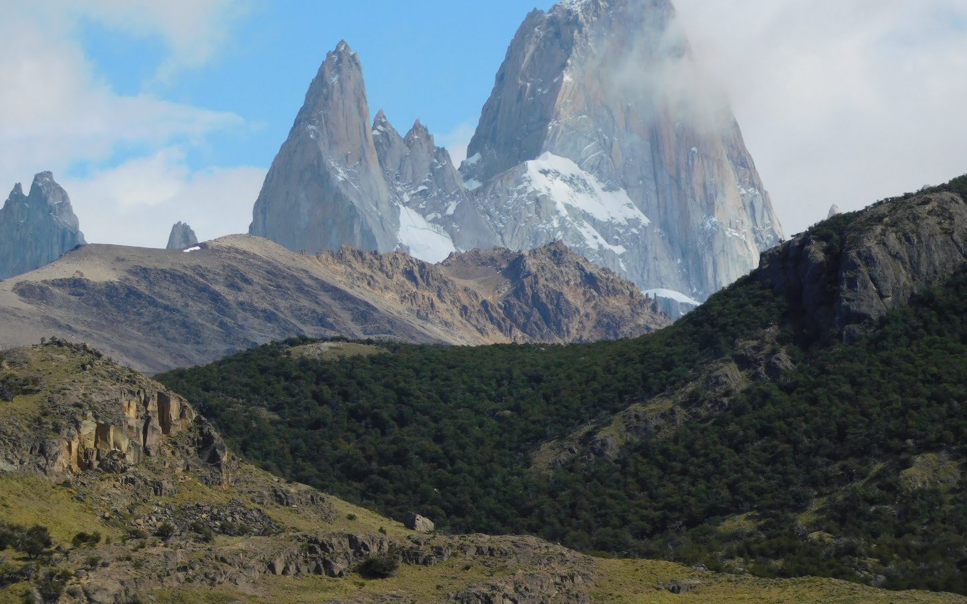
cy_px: 246
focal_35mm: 181
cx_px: 484
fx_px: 4770
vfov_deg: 7.2
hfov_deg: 11.6
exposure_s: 1/800
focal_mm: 30.1
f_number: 5.3
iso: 125
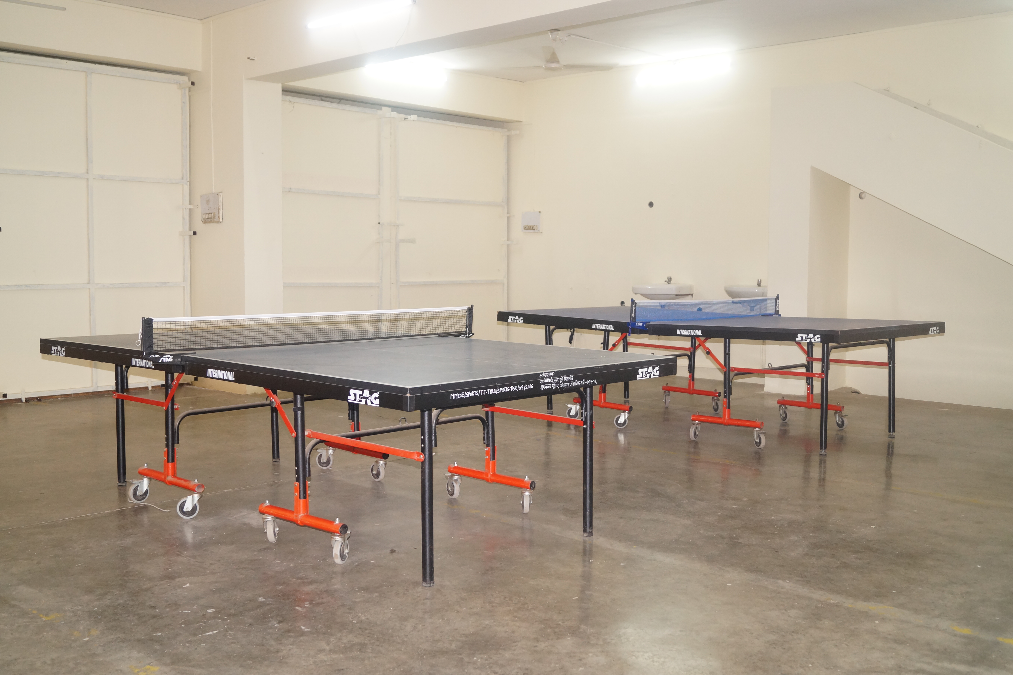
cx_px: 506
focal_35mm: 33
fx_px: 928
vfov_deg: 39.9
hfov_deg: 57.2
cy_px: 338
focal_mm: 22
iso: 640
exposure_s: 1/60
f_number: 4
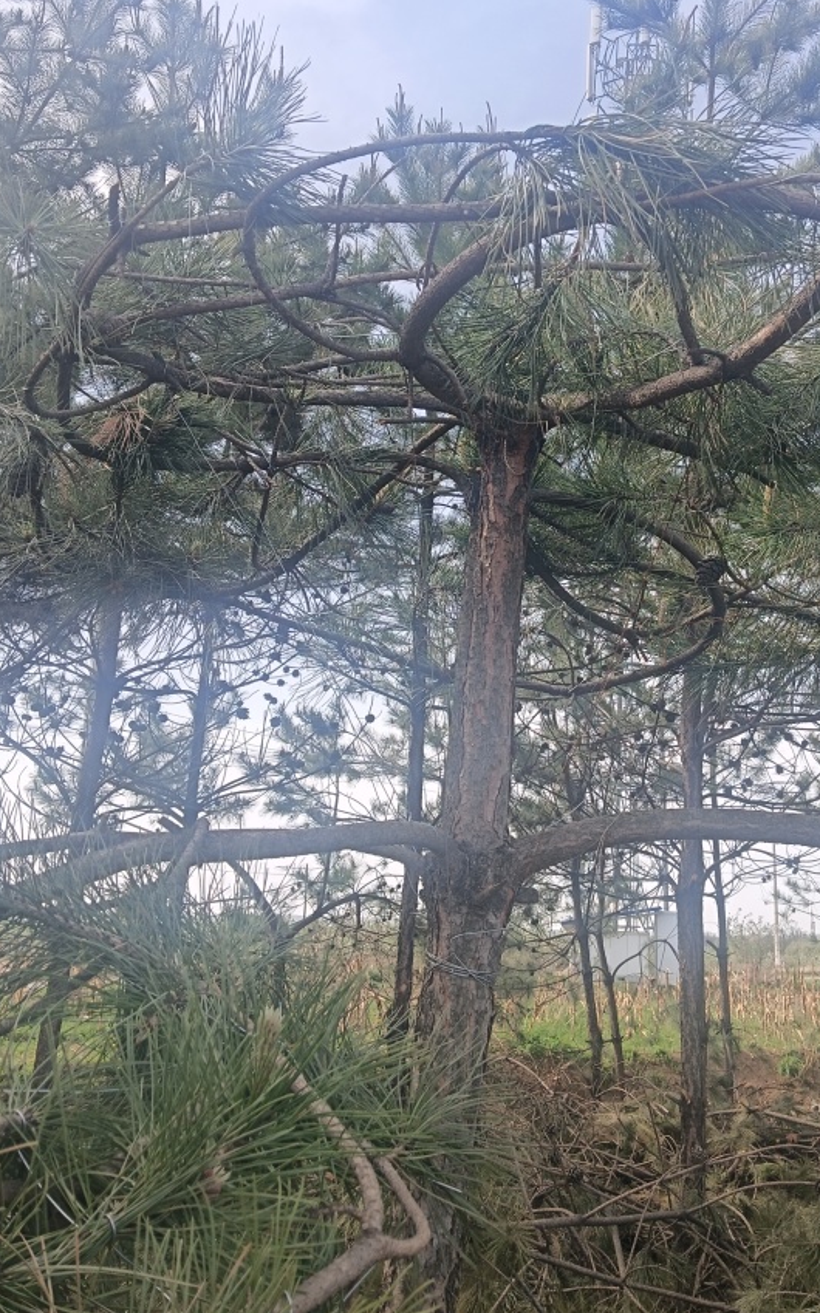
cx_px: 518
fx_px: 1288
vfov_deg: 53.8
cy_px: 552
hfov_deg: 35.1
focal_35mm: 36
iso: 100
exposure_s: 1/226
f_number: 1.8
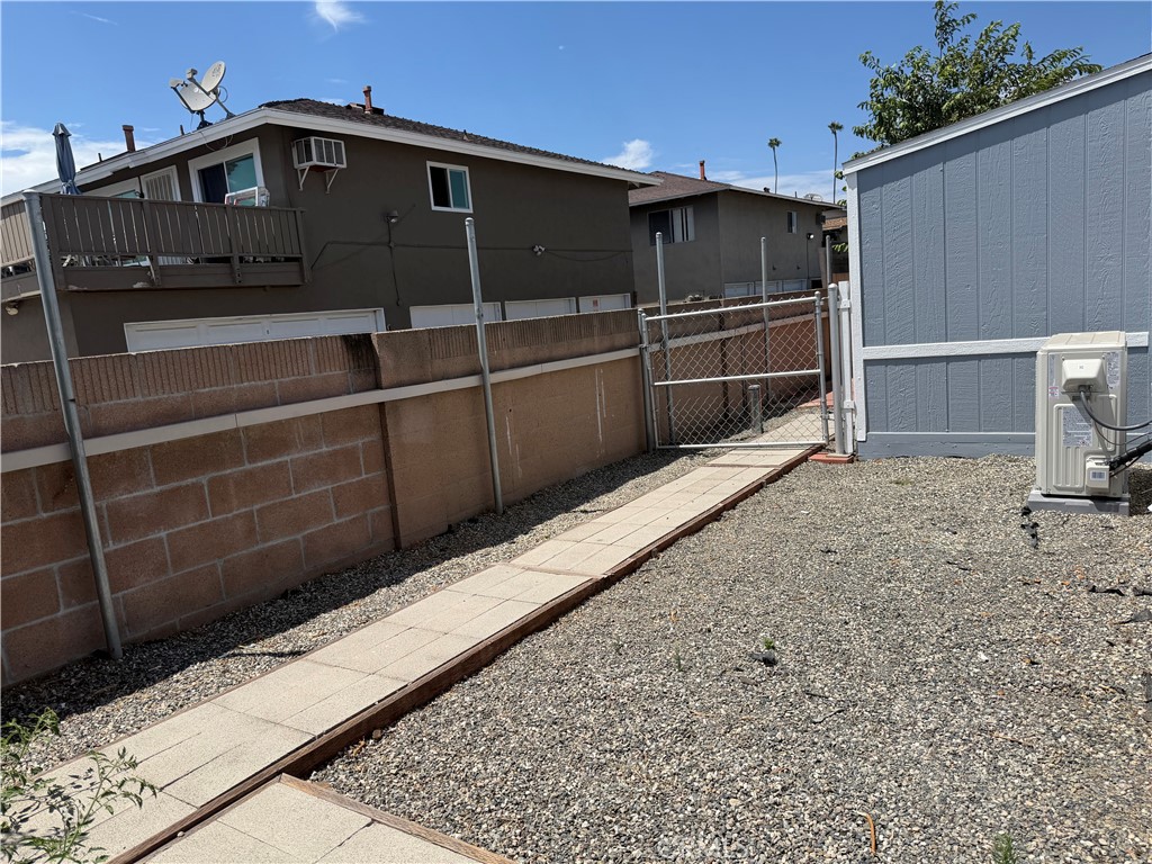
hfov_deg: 71.6
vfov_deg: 56.8
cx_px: 576
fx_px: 799
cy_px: 432
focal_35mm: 24
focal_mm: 6.76
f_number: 1.78
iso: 80
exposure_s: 1/6711
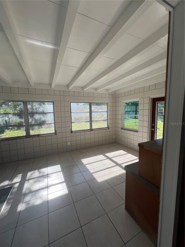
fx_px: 93
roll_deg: -0.1
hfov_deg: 89.9
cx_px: 92
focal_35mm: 13
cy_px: 124
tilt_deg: -6.5
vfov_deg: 106.2
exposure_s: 1/388
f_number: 1.8
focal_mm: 1.57
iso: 32
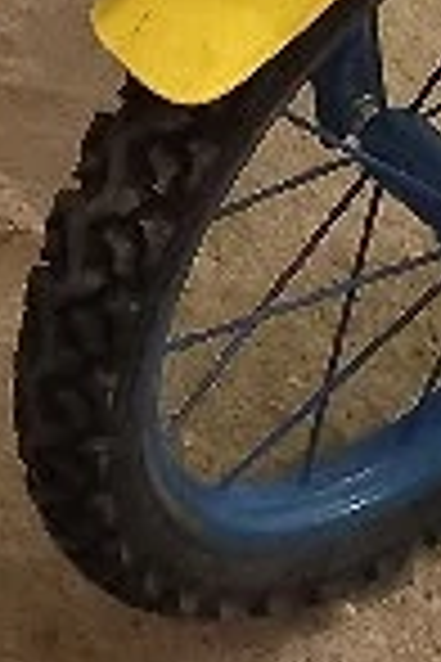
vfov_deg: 10.2
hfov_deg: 6.9
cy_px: -513
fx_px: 3509
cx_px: -536
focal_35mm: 191
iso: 800
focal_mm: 4
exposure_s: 1/14.3
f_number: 1.8
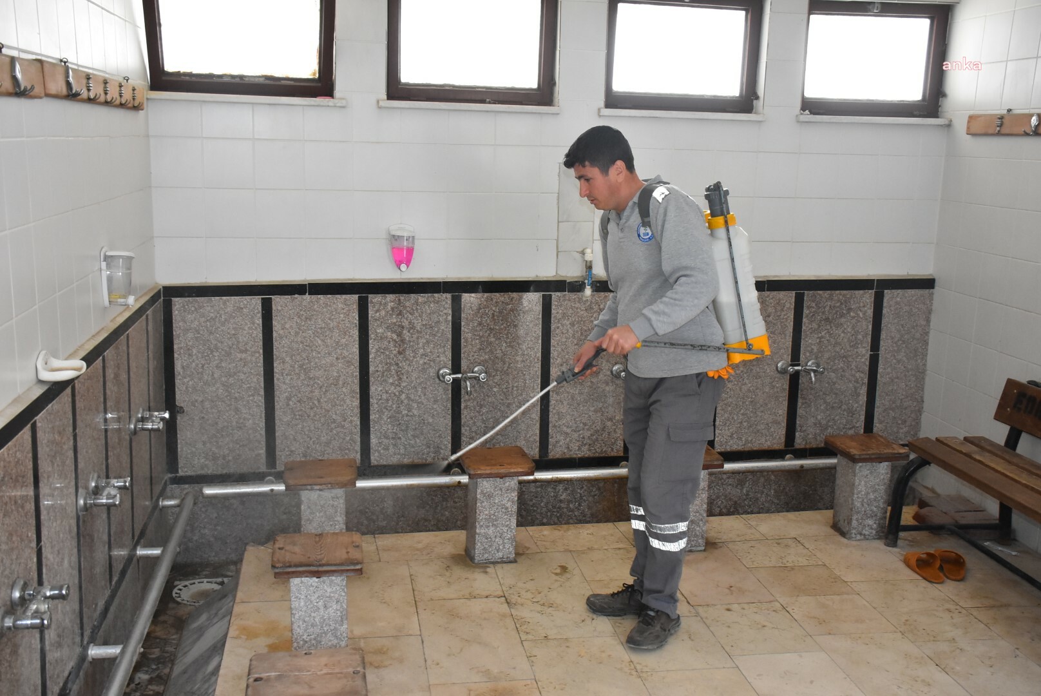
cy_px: 348
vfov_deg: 34.3
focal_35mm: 39
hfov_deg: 49.5
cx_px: 520
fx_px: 1129
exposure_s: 1/125
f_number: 6.3
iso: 2000
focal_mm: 26
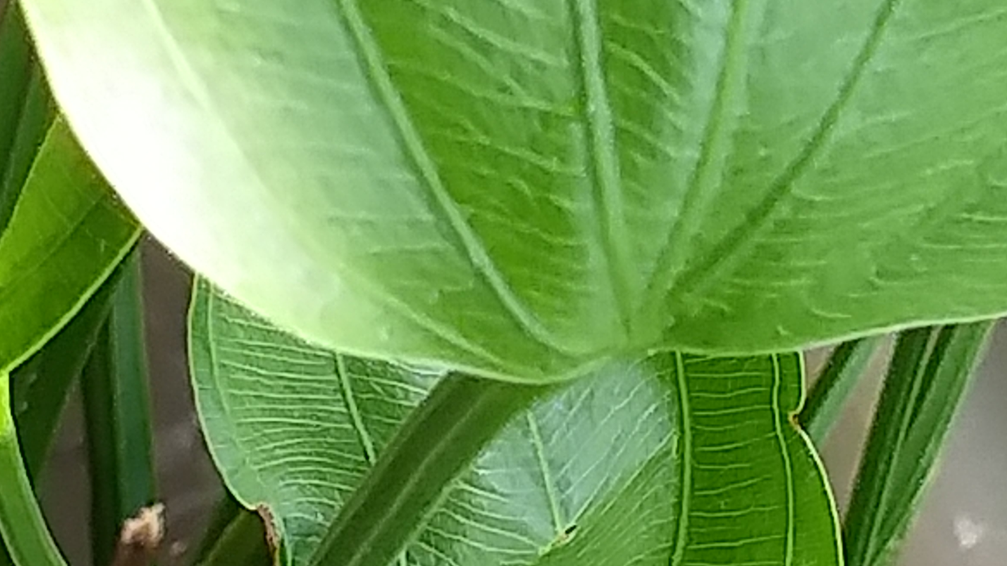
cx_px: 328
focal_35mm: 50
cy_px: 464
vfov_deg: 23.5
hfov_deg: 40.8
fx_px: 1335
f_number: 1.9
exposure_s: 1/121
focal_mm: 3.6
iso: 40
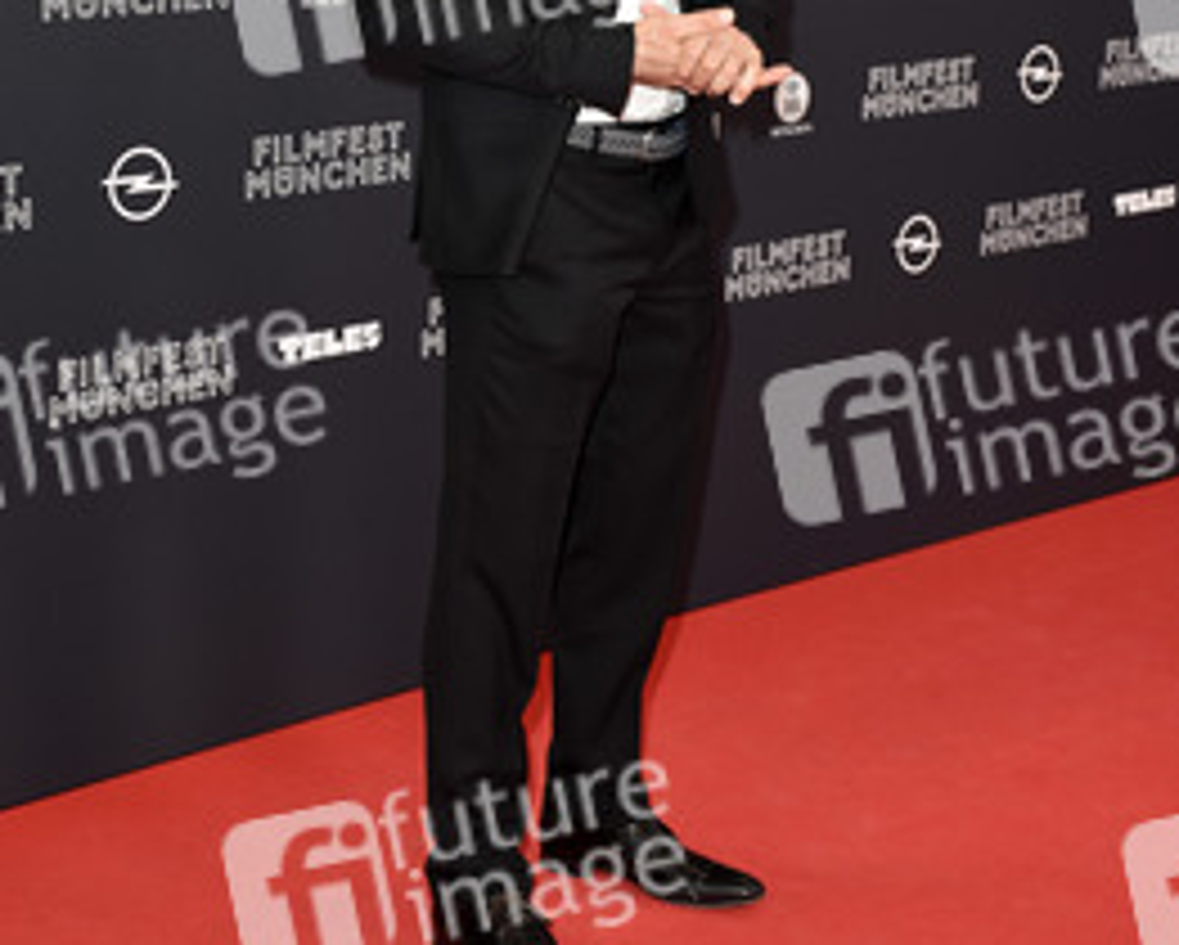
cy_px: 194
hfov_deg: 26.0
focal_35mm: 73
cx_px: 585
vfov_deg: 20.8
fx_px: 2549
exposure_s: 1/100
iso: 400
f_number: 6.3
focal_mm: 34
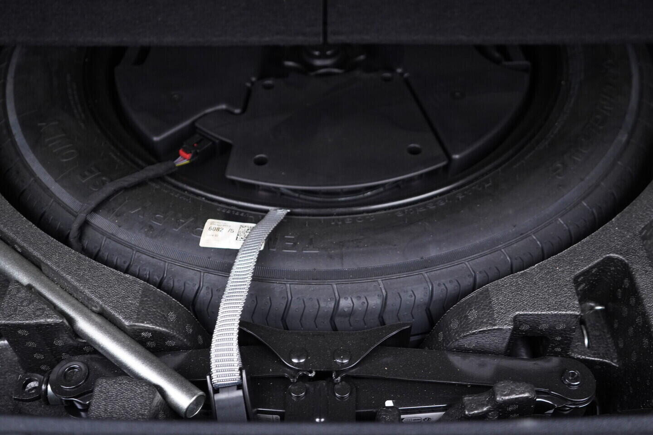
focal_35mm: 36
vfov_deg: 36.9
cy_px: 218
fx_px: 653
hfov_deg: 53.1
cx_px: 326
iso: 800
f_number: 2.8
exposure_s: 1/40
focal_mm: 24
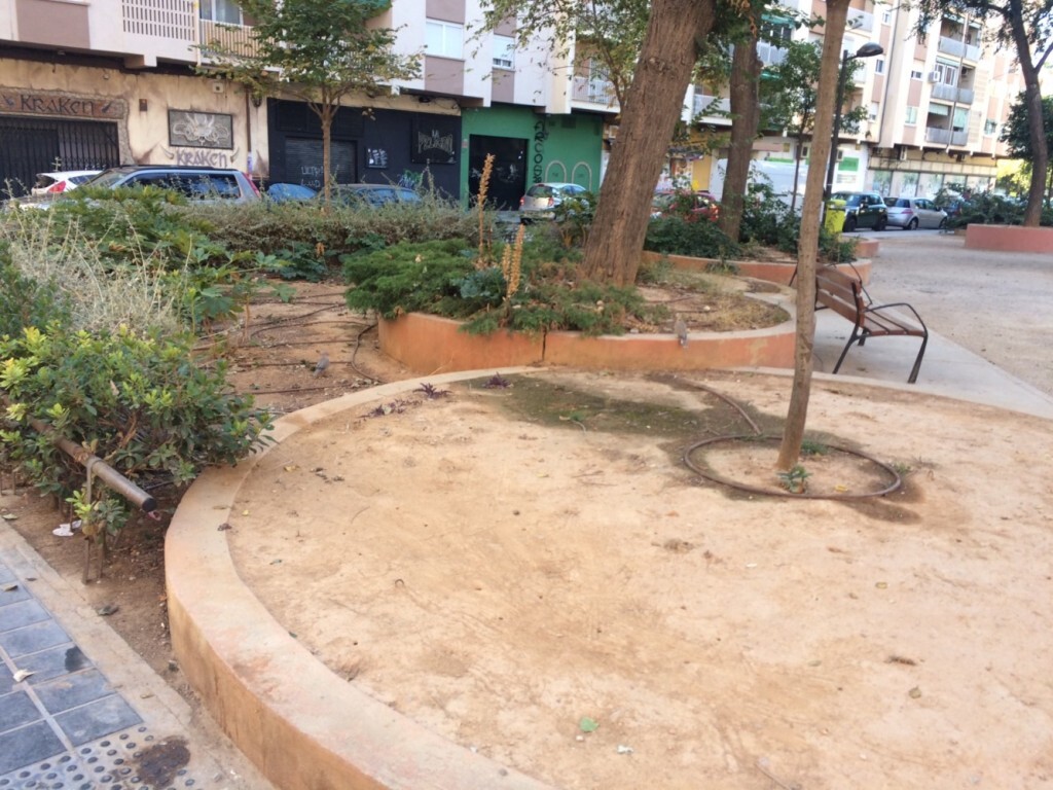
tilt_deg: -14.7
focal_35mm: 29
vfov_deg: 48.2
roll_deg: -1.2
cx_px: 526
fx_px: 882
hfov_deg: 61.7
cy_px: 395
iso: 32
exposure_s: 1/109
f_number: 2.2
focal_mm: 4.15
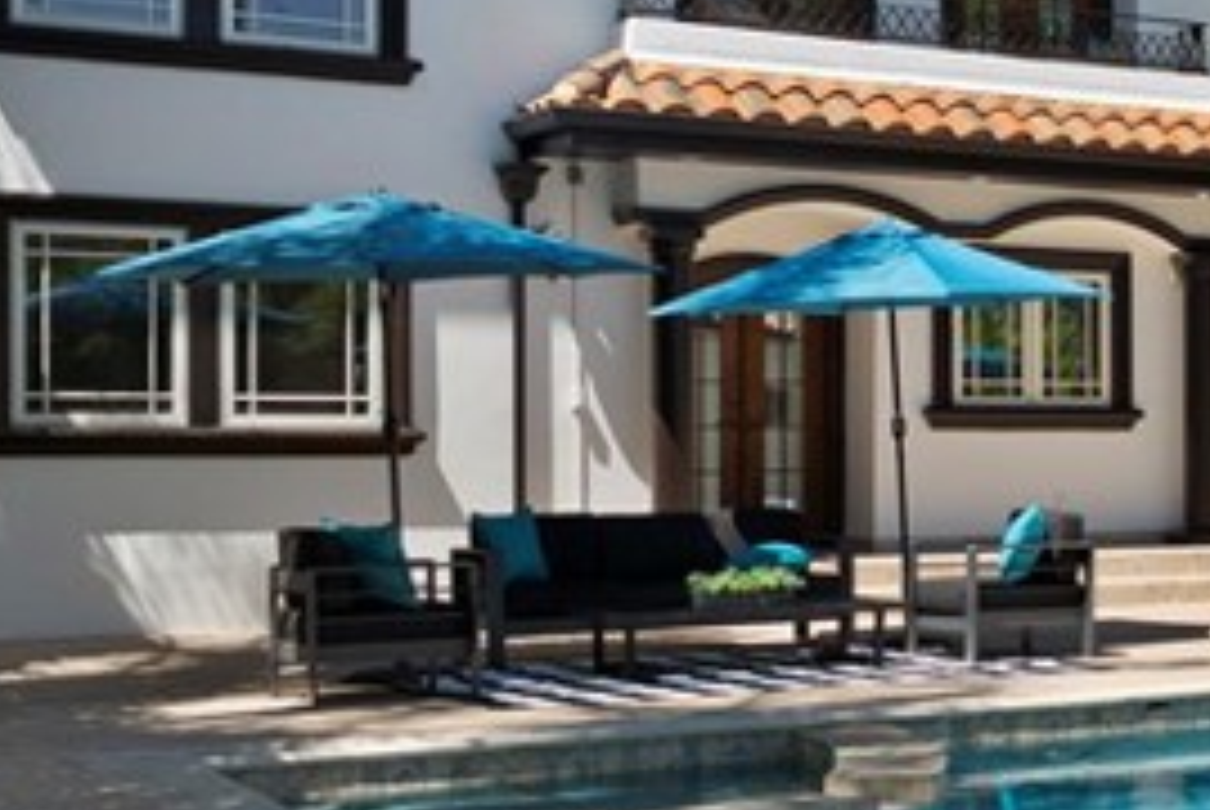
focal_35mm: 76
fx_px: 2557
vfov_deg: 18.0
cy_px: 434
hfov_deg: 22.8
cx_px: 1687
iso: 80
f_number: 8
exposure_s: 1/15
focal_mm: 20
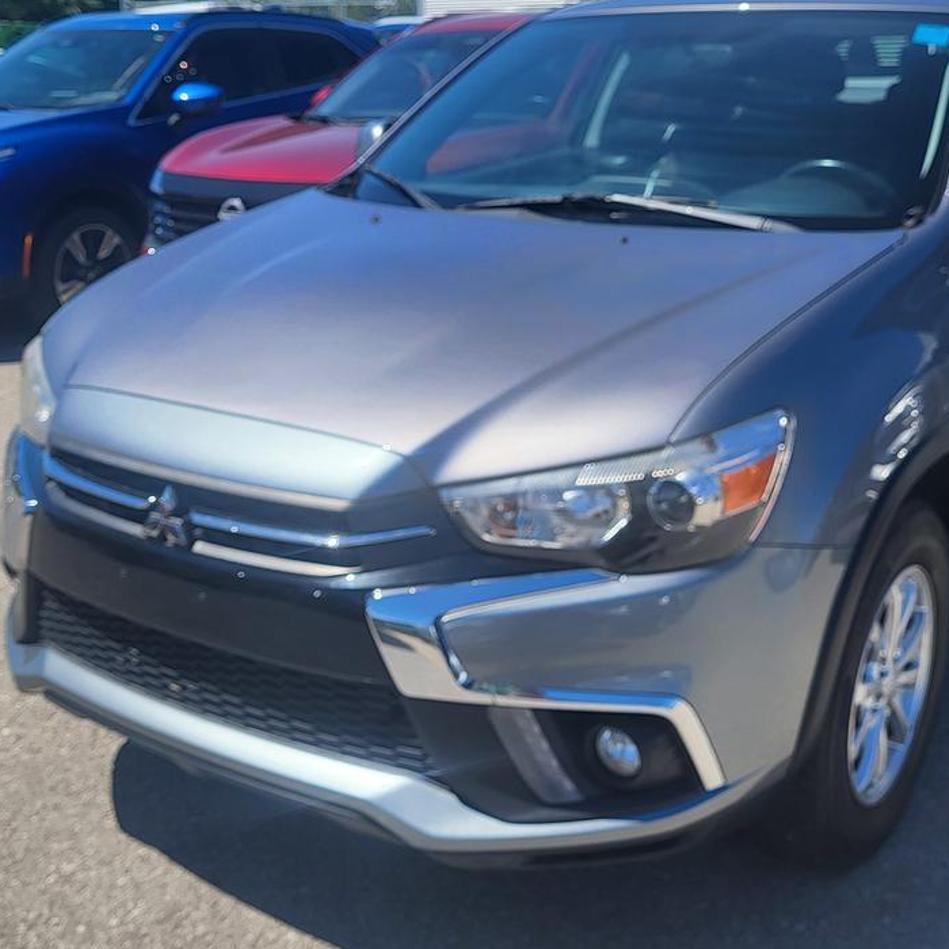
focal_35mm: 42
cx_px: 534
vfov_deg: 40.0
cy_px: 453
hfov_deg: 40.0
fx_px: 1303
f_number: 1.8
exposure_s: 1/2049
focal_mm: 5.4
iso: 40
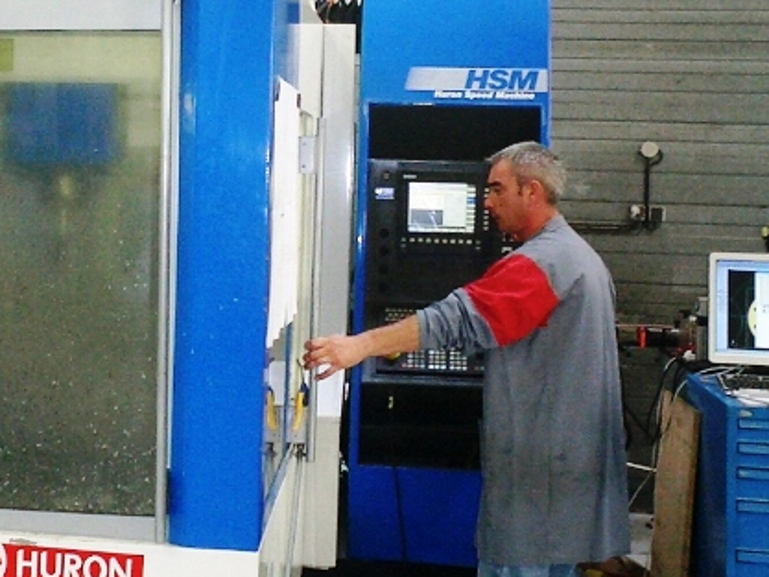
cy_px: 232
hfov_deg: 26.4
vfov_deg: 20.7
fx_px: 1578
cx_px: 63
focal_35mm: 71
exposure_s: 1/40
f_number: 3.5
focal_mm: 5.6
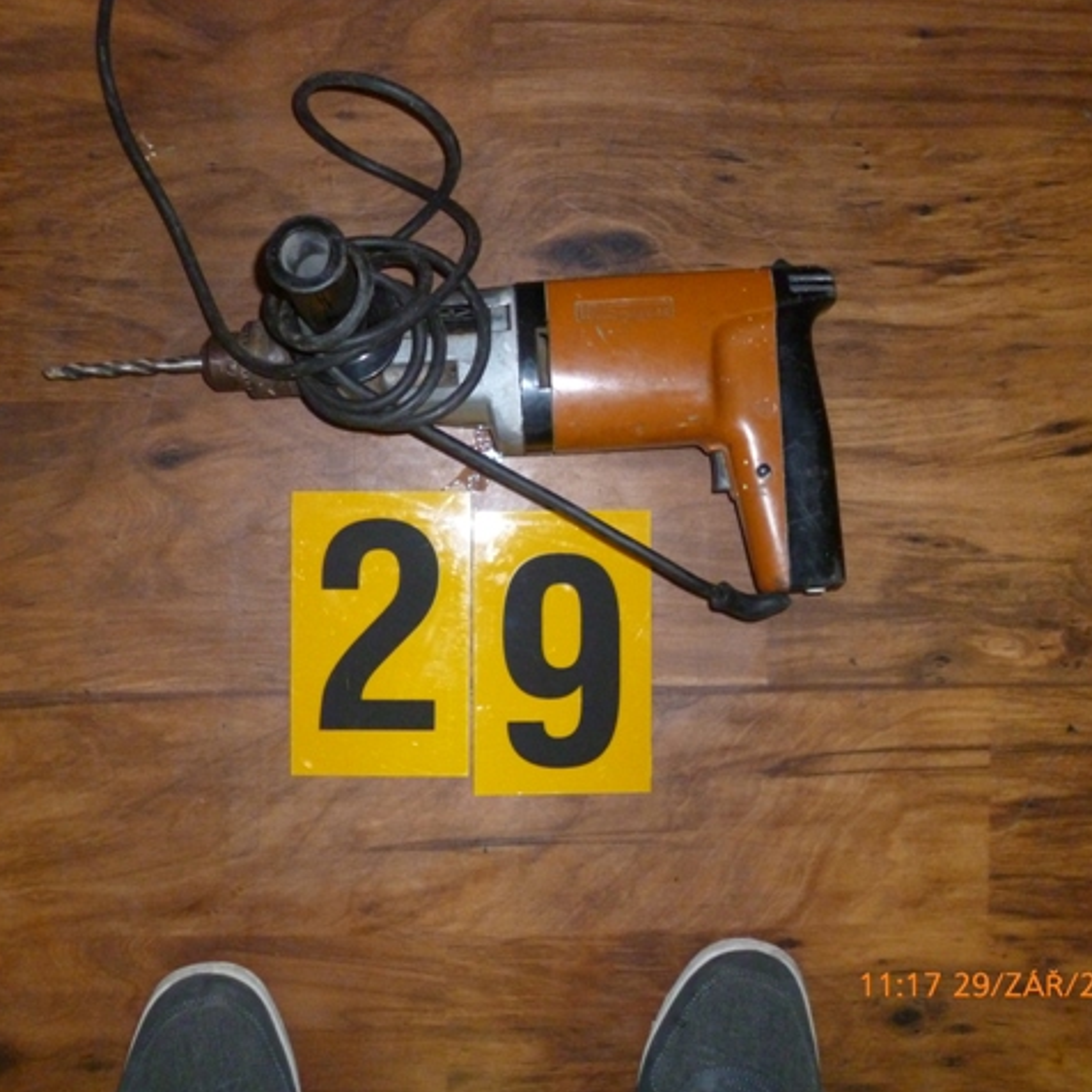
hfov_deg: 43.8
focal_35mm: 38
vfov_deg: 43.9
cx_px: 514
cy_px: 544
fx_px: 1356
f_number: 2.9
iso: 400
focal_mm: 5.7
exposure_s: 1/60
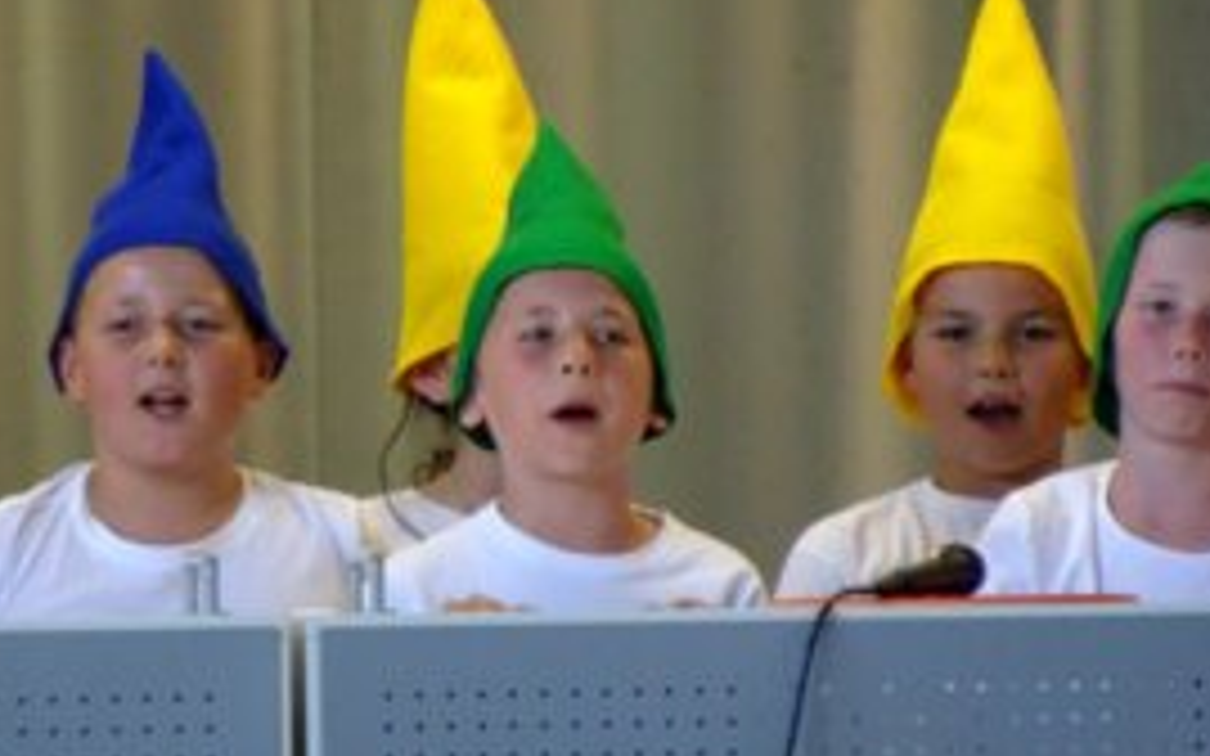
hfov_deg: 2.0
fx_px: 34025
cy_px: 261
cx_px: 486
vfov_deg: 1.3
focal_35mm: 1032
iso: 800
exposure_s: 1/30
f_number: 6.3
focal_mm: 111.75
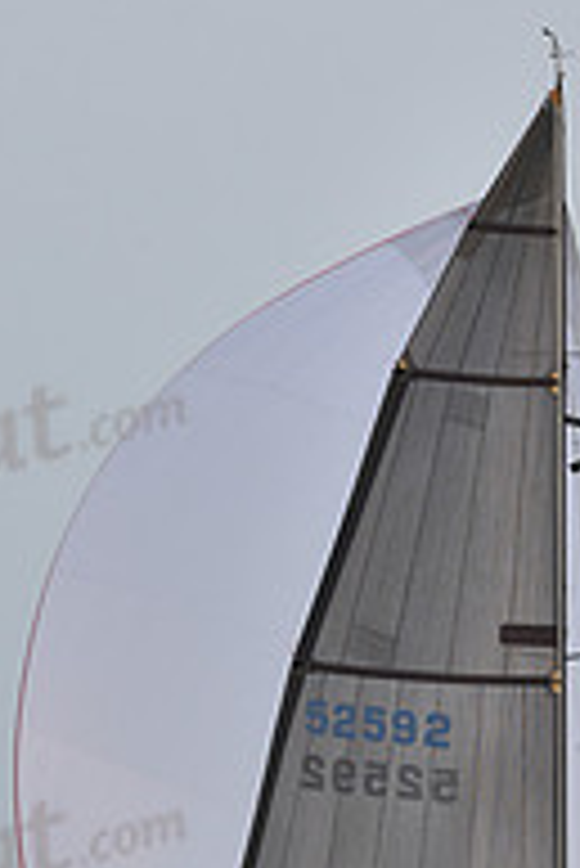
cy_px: 1061
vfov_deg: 8.5
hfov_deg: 5.7
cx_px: 420
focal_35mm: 240
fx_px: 5789
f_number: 7.1
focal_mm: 80
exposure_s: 1/1000
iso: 250
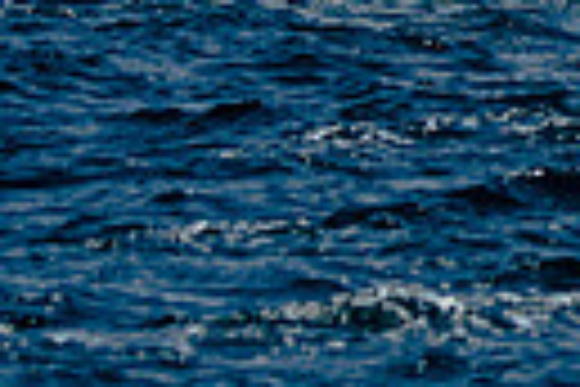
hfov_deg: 1.8
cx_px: 1268
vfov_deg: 1.2
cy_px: -475
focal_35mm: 1124
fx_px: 18107
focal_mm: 165
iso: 200
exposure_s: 1/2000
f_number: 5
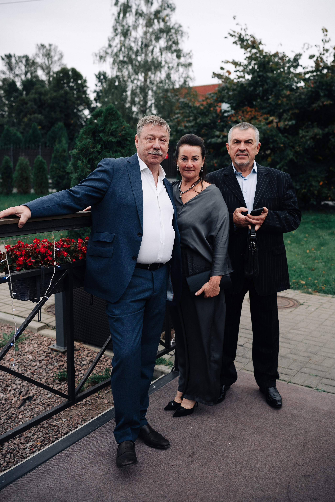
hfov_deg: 37.9
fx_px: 489
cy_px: 251
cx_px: 168
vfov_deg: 54.4
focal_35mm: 35
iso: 400
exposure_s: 1/400
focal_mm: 35
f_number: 2.8
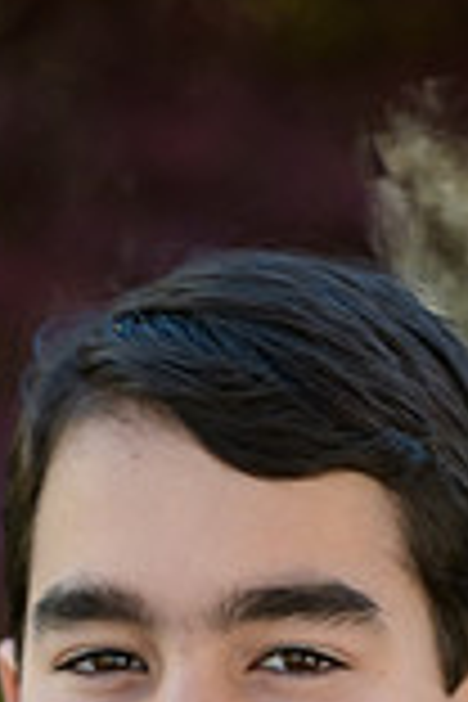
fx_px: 10373
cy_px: 963
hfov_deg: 2.6
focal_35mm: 532
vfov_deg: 3.9
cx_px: 176
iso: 400
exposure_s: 1/1600
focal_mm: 185
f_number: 3.2
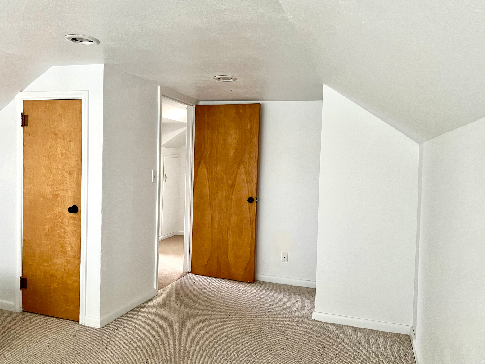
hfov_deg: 67.3
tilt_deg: -3.7
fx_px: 364
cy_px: 182
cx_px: 242
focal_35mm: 26
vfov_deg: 53.1
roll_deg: -1.6
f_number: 1.5
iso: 500
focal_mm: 5.7
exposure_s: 1/60
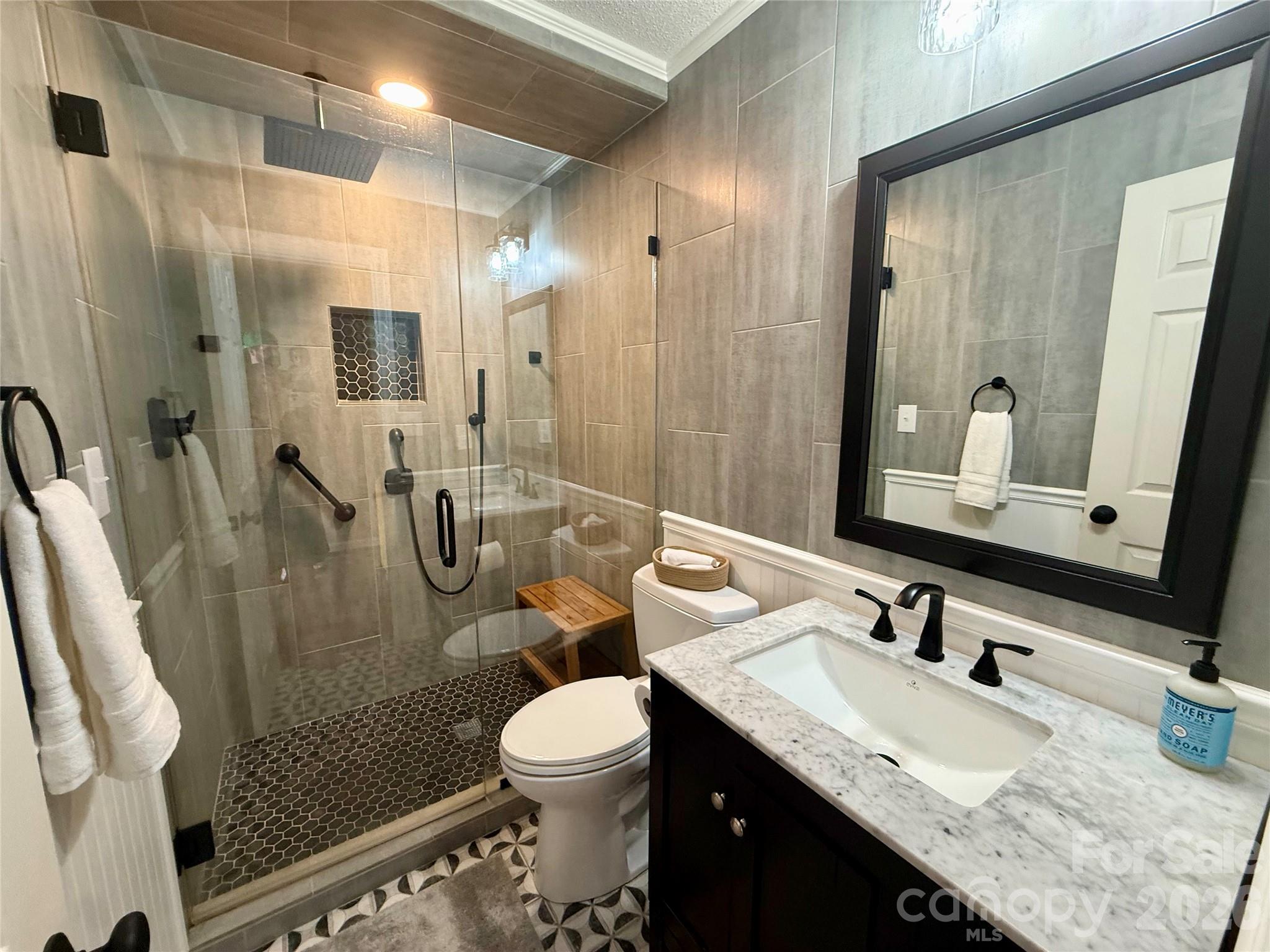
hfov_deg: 102.1
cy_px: 476
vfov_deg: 85.7
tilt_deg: -9.3
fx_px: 514
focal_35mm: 14
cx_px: 635
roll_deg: -0.6
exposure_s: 1/60
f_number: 2.2
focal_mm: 2.22
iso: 250
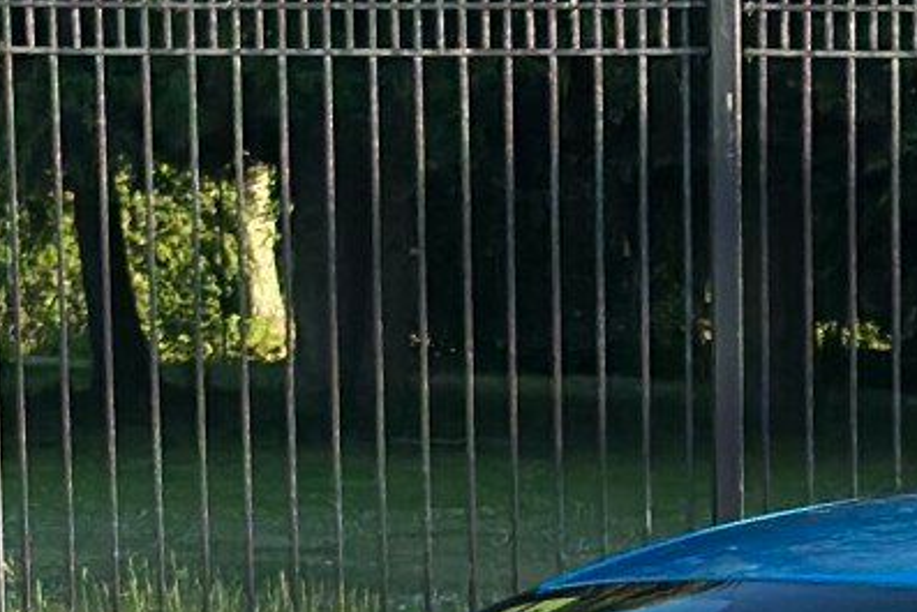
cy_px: 1223
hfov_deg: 8.4
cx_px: 815
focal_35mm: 245
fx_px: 6243
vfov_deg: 5.5
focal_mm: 6.86
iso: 80
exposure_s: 1/2976
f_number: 1.78
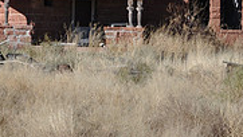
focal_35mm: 131
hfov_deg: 16.1
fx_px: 844
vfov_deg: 9.2
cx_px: 5
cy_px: -7
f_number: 8
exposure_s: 1/250
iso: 200
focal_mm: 26
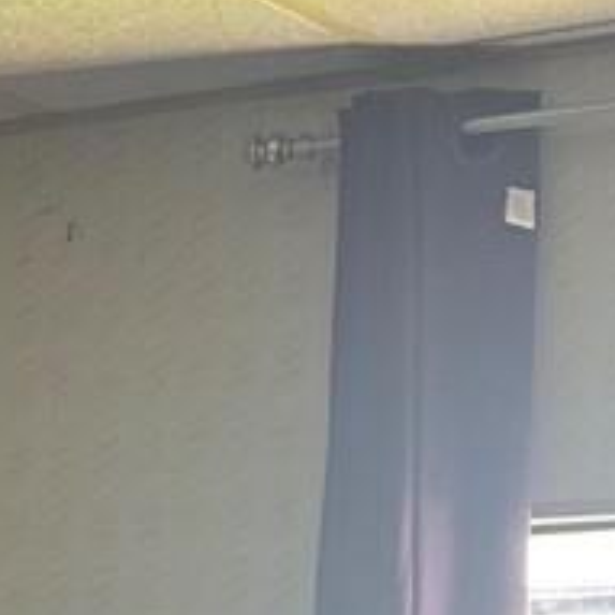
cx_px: -911
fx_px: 3578
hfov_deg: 8.8
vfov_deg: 9.1
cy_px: 1298
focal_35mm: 178
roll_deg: +0.4
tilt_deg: -6.5
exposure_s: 1/60
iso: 125
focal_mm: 6.86
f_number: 1.78
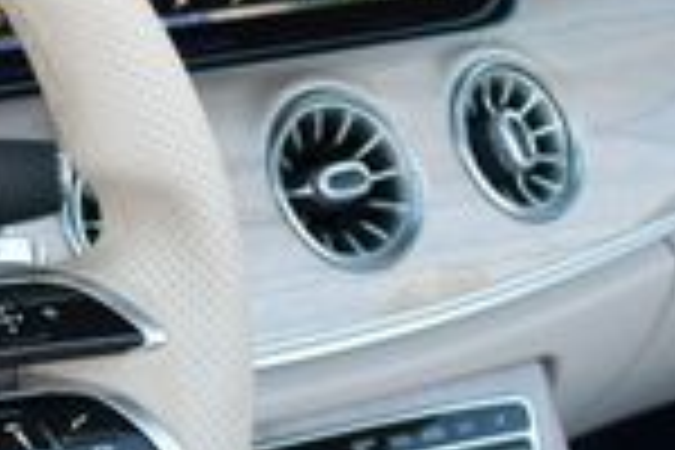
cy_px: 464
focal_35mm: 188
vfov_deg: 7.3
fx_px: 3525
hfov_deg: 10.7
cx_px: -153
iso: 450
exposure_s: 1/250
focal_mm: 22
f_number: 4
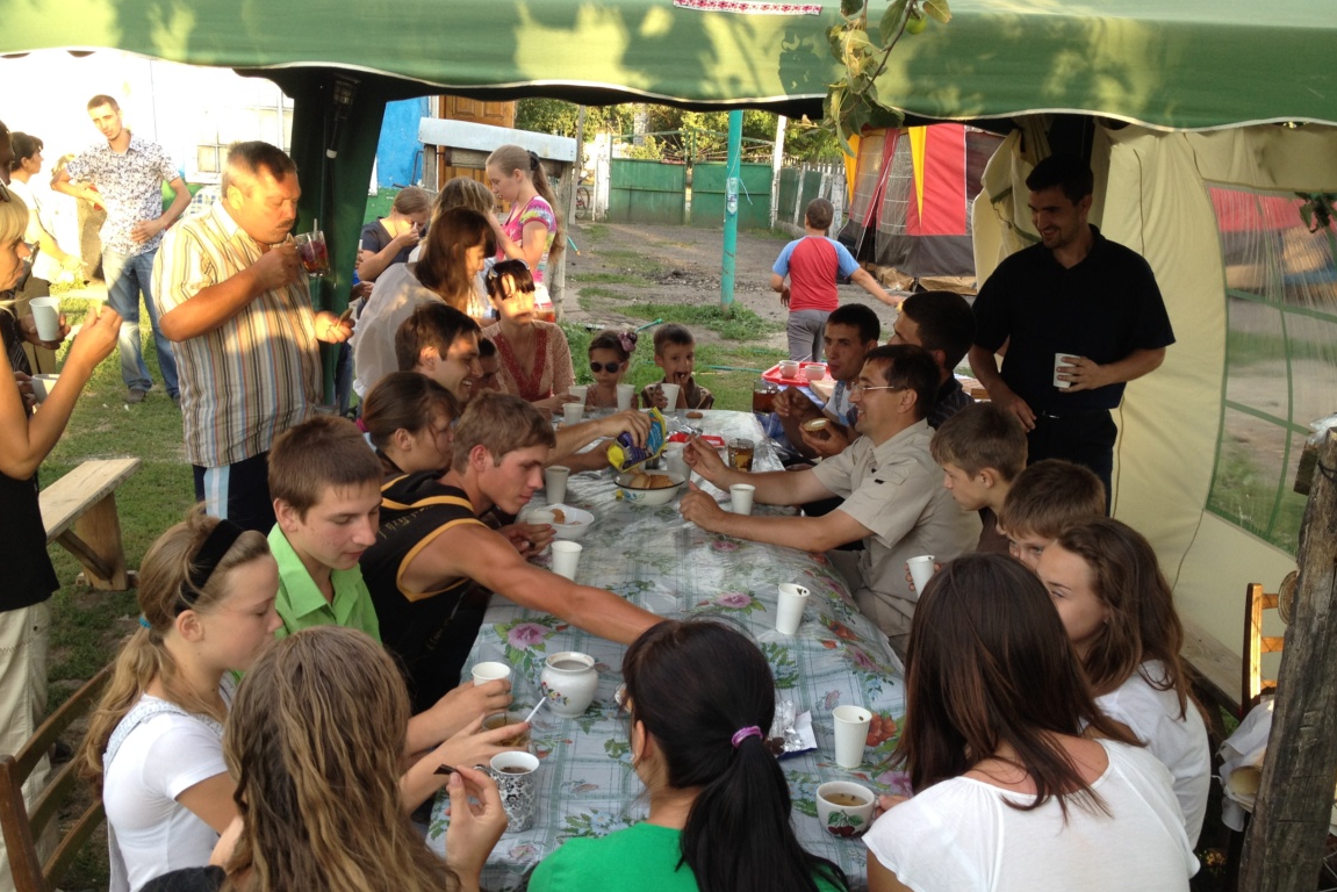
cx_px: 664
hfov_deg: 51.9
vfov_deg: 35.9
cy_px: 492
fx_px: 1374
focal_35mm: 37
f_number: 2.4
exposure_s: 1/122
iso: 64
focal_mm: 4.28
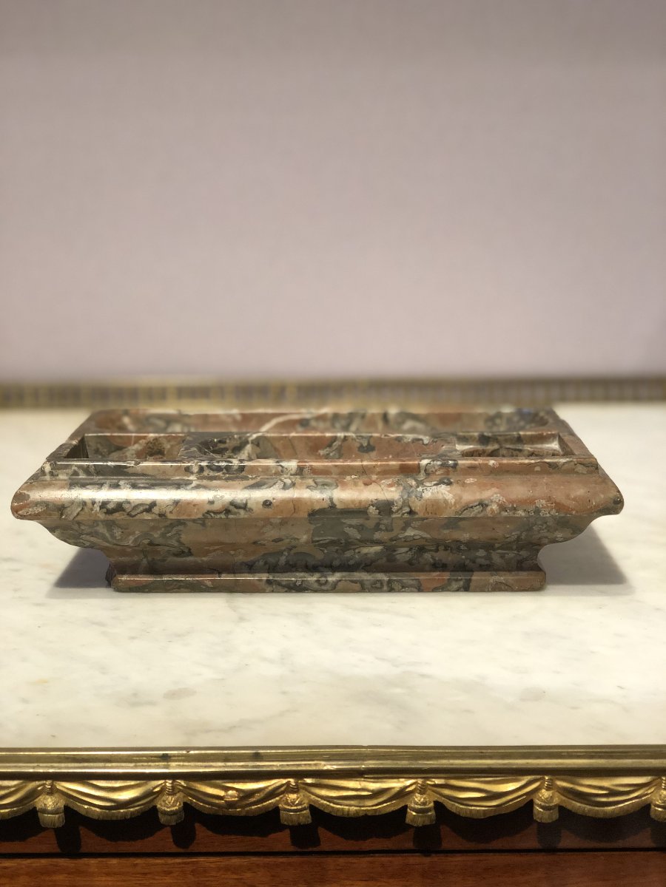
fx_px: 1334
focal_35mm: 52
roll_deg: +0.8
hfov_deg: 28.0
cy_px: 444
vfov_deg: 36.8
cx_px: 333
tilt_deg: -13.0
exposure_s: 1/50
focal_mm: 6
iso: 80
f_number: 2.4
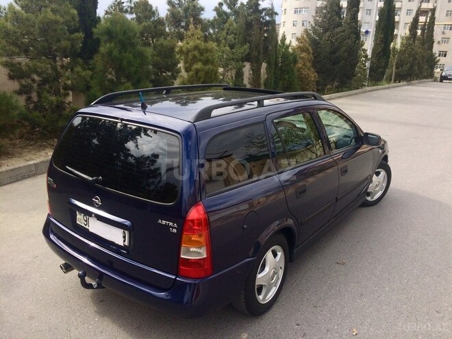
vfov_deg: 48.2
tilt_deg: -17.2
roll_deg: -1.8
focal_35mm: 29
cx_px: 226
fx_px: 379
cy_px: 170
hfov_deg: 61.7
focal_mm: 4.15
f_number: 2.2
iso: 32
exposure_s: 1/1325
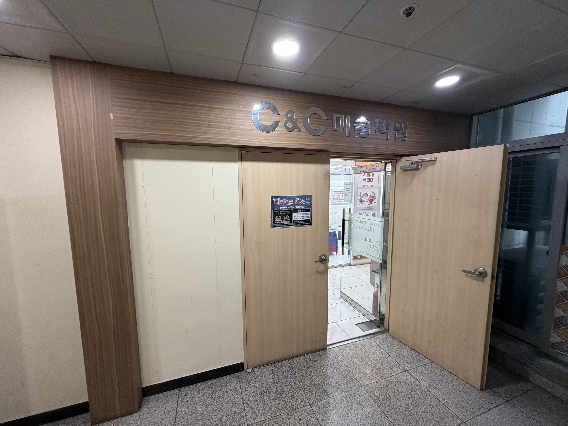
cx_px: 284
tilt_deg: -5.2
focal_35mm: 14
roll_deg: +1.2
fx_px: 230
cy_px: 213
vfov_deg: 85.7
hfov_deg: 102.1
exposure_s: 1/60
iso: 200
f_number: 2.2
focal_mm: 2.22
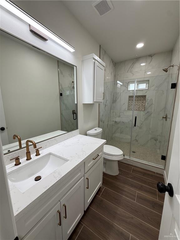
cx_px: 90
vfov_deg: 102.1
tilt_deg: -9.1
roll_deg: +0.2
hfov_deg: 85.7
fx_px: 97
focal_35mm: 14
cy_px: 120
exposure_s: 1/120
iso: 80
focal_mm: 2.22
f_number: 2.2
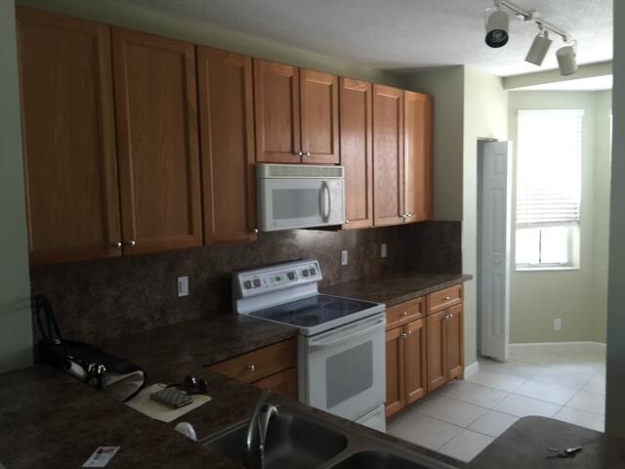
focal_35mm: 29
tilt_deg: -5.3
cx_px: 312
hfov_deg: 61.7
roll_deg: +1.0
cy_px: 234
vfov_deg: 48.2
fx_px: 524
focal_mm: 4.15
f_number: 2.2
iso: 100
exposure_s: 1/30
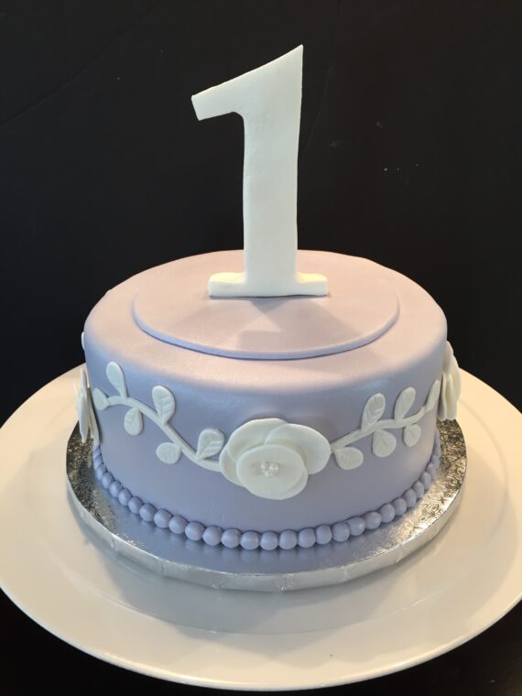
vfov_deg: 61.7
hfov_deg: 48.2
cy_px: 348
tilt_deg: -26.5
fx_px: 583
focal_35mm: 29
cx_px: 261
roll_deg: +1.2
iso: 80
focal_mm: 4.15
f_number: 2.2
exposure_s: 1/30
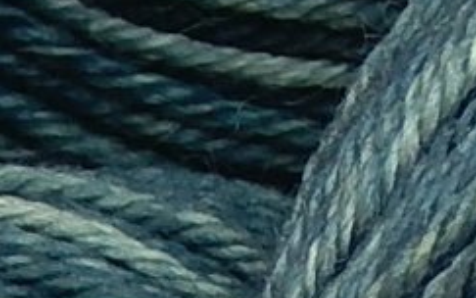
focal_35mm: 1187
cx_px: 121
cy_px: 1043
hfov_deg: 1.8
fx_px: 15402
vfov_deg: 1.1
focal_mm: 25.3
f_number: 4.9
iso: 125
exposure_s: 1/10
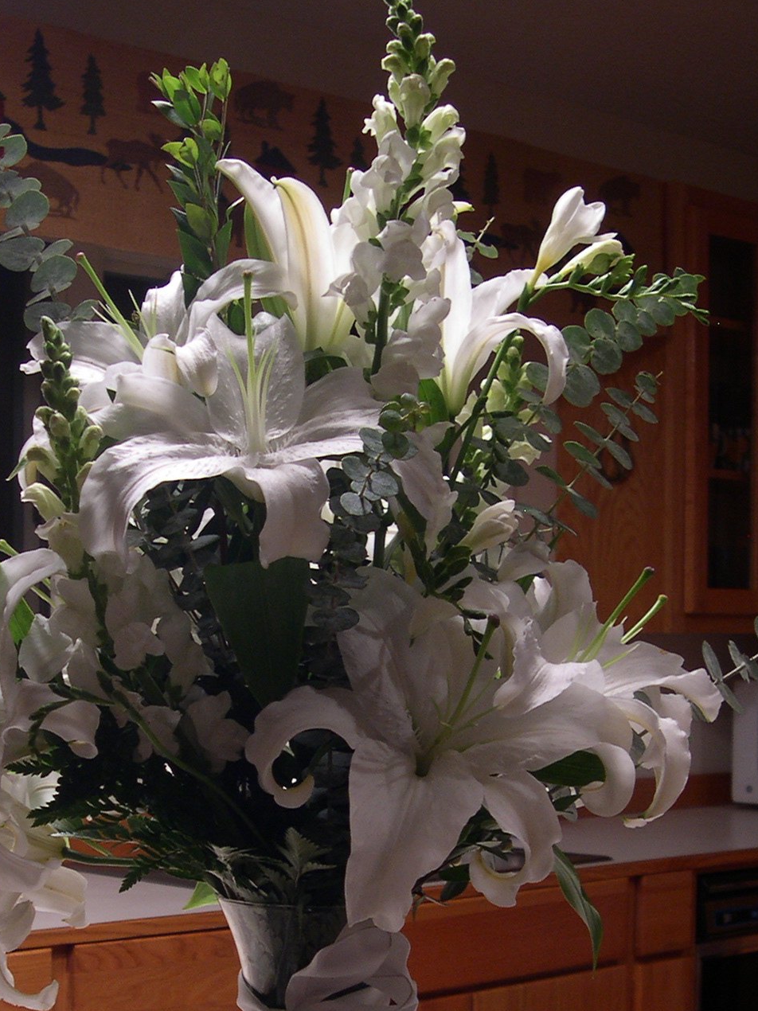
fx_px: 1986
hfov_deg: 21.5
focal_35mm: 68
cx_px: 272
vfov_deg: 28.2
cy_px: 758
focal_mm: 8
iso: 100
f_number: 2.8
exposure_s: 1/10.7
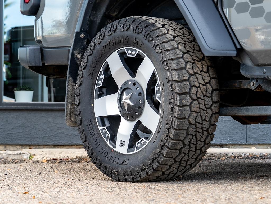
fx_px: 781
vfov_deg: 14.8
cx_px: 127
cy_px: 70
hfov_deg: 19.7
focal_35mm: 100
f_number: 4
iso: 320
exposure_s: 1/160
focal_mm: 59
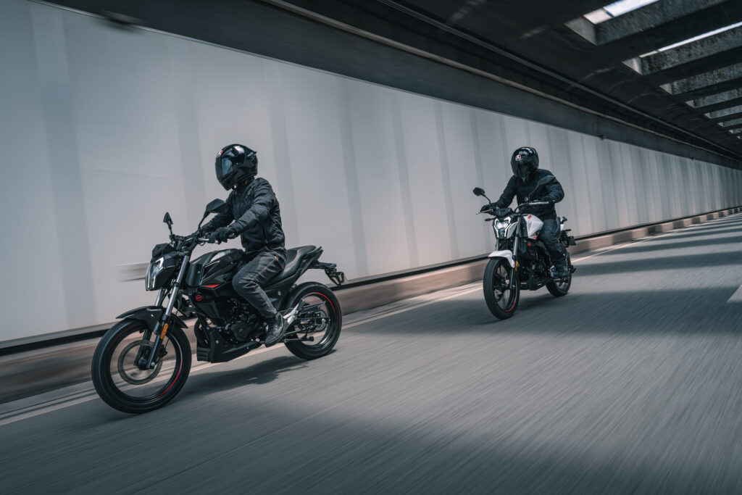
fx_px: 495
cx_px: 371
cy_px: 248
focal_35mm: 24
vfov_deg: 53.1
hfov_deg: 73.7
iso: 100
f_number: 9
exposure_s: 1/80
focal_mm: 24
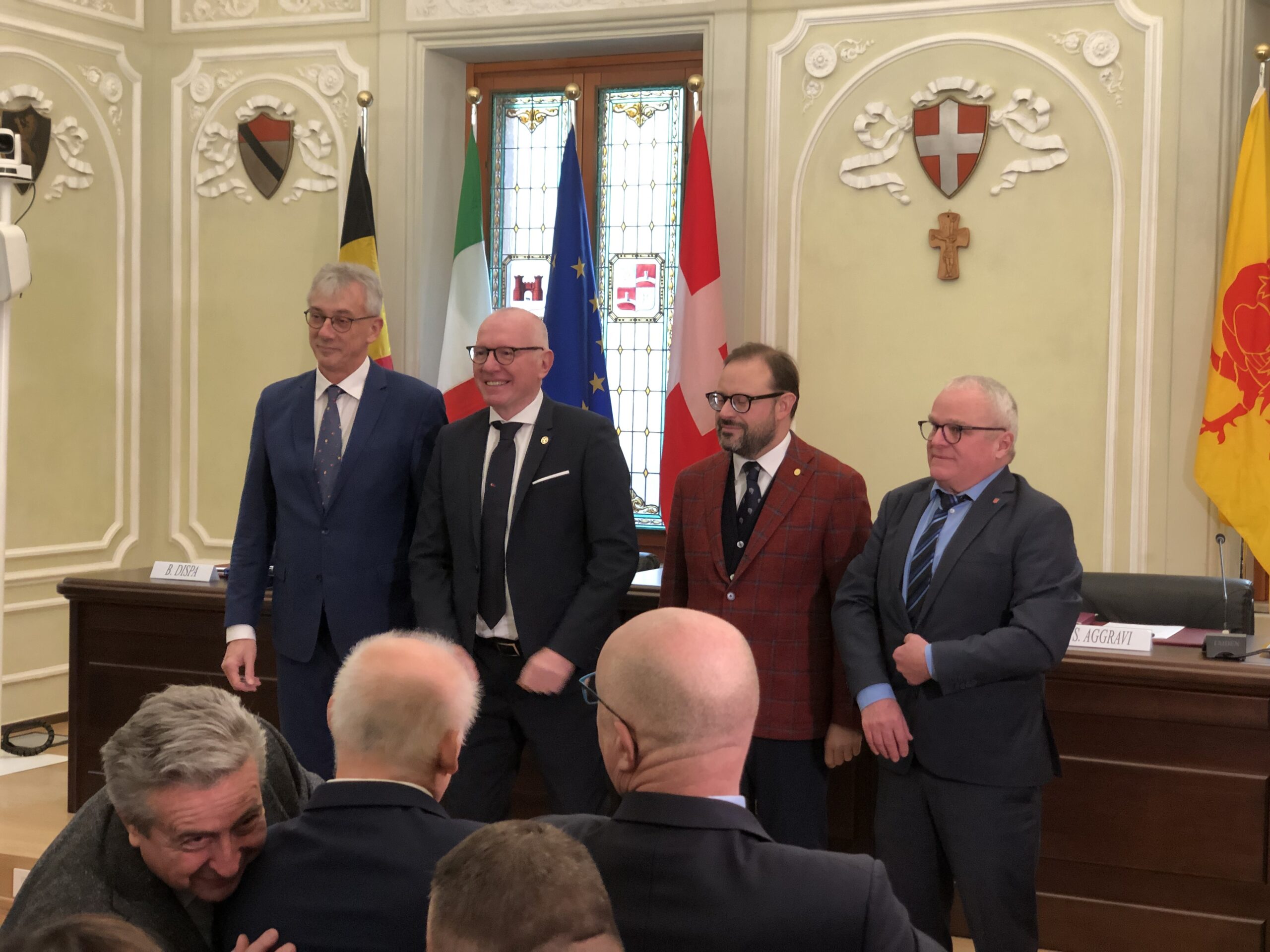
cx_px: 635
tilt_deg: +0.1
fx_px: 1908
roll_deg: -0.6
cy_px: 476
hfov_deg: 36.8
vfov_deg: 28.0
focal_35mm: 52
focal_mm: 6
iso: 100
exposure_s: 1/40
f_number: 2.4
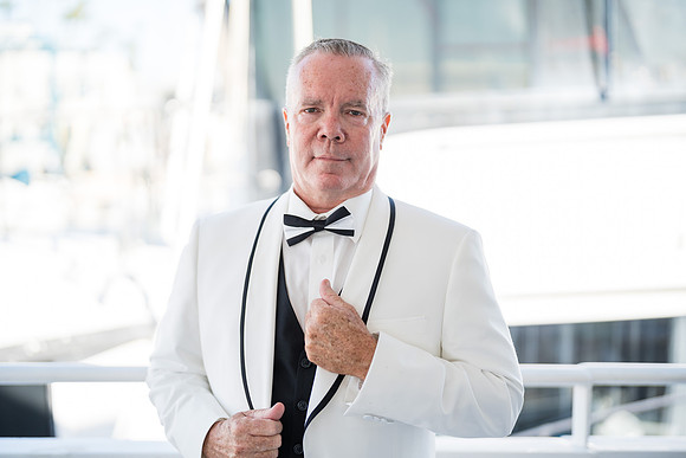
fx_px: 953
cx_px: 343
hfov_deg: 39.6
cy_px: 229
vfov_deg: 27.0
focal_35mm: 50
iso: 100
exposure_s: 1/1250
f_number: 1.2
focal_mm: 50
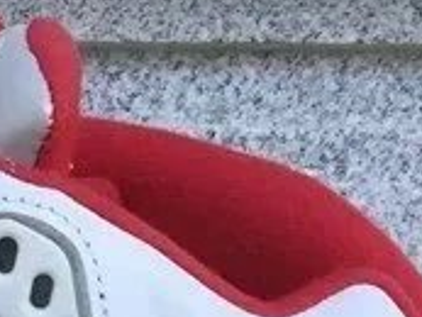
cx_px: -198
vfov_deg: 8.5
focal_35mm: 161
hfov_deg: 11.8
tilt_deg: -17.2
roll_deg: -0.4
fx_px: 1964
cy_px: 728
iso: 25
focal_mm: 3.3
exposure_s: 1/637
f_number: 2.4
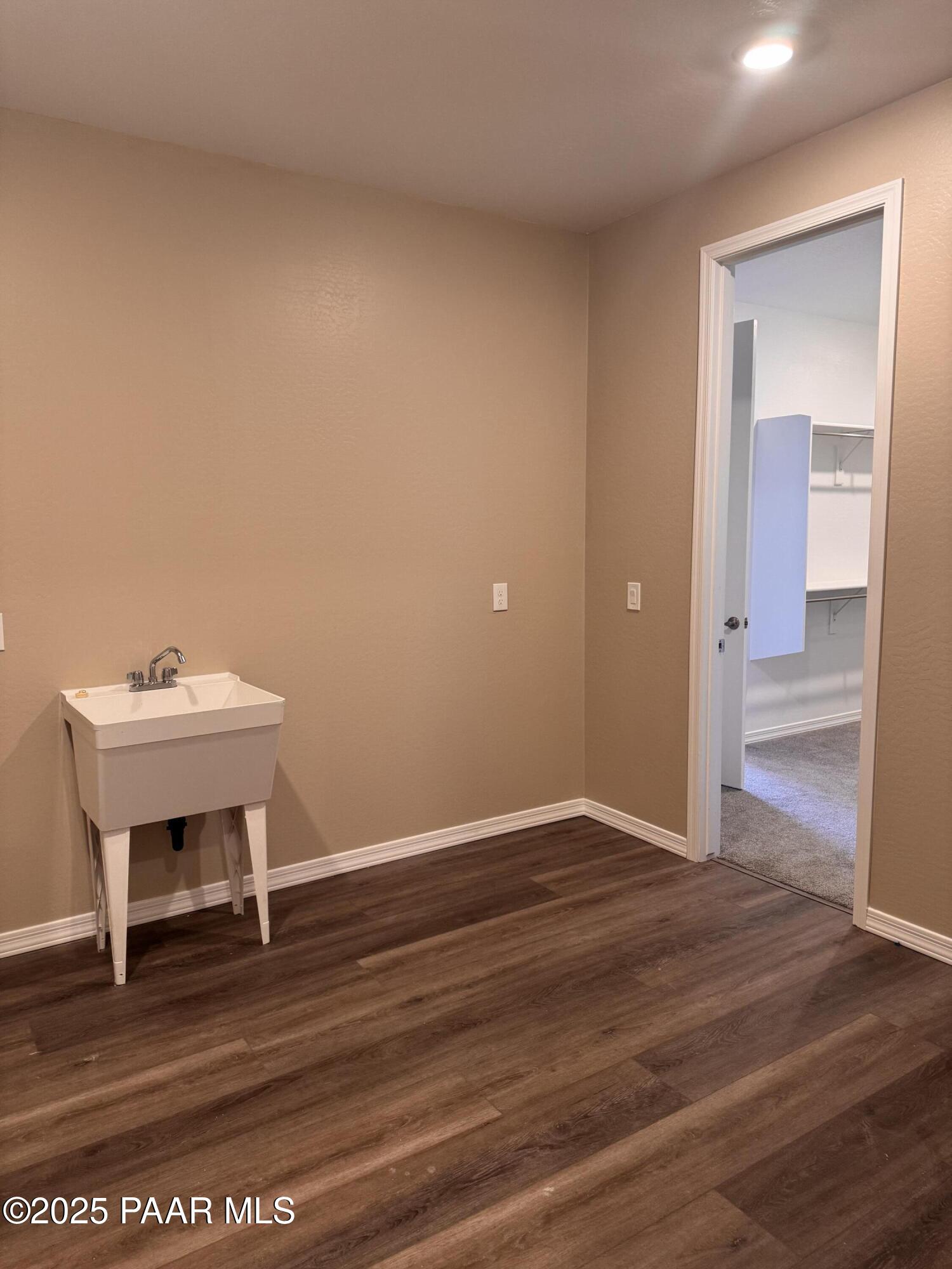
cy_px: 634
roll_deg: +0.9
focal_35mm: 24
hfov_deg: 56.8
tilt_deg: -7.1
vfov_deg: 71.6
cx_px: 476
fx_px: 880
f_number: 1.78
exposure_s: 1/60
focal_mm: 6.76
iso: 200
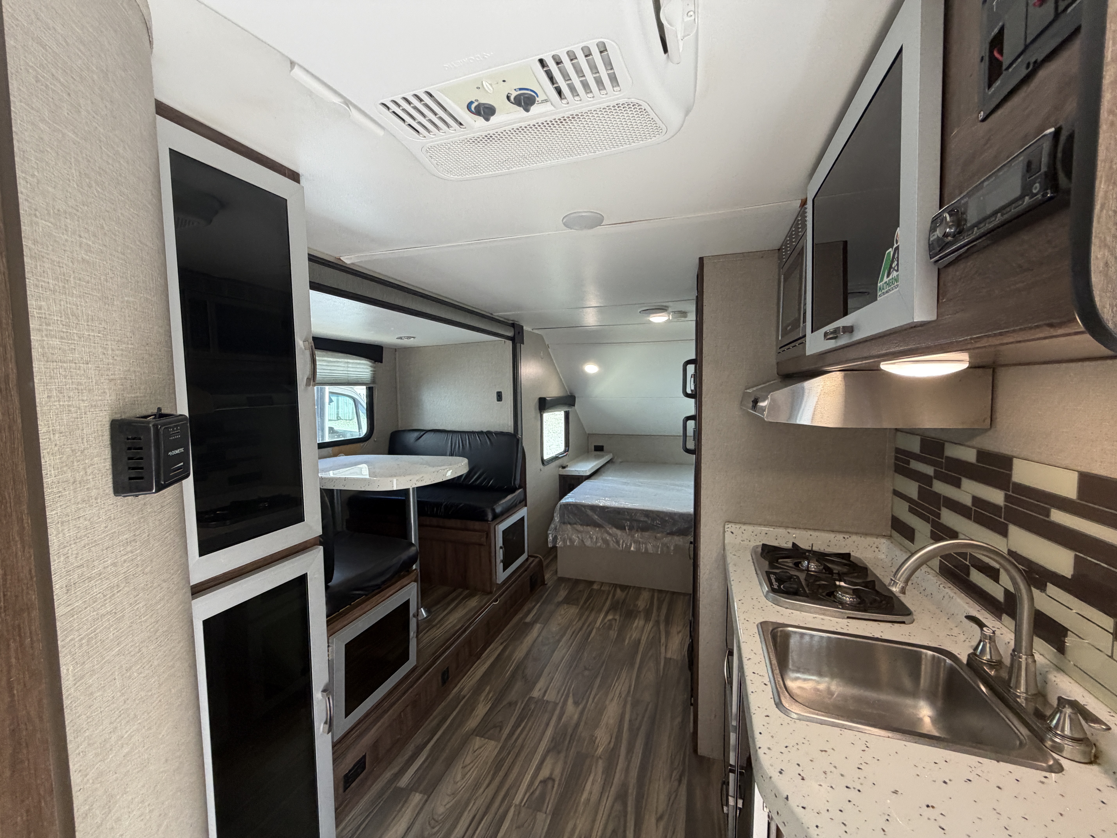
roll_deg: -1.2
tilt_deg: -3.9
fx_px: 452
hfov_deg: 102.1
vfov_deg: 85.7
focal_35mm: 14
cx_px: 558
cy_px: 419
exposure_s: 1/121
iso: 200
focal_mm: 2.22
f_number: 2.2
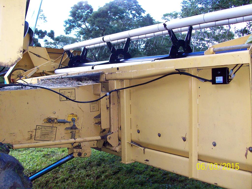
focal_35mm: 34
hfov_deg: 54.0
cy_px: 94
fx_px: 248
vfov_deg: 41.8
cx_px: 126
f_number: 2.8
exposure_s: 1/60
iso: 160
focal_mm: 5.7
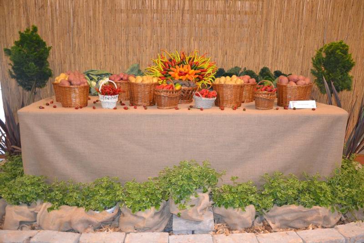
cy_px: 122
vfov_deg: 40.0
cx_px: 182
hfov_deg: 57.2
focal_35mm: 33
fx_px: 334
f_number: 3.8
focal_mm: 22
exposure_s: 1/60
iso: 1250
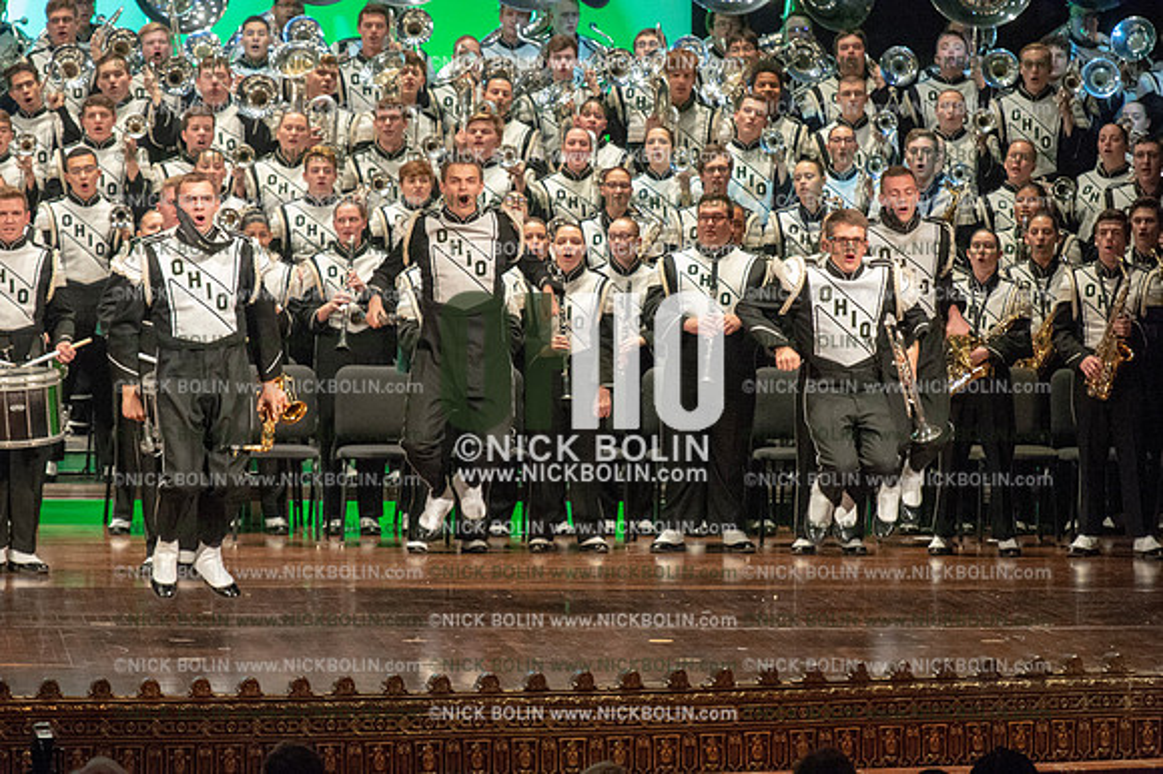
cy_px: 387
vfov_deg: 6.2
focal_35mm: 220
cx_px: 582
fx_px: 7103
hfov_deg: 9.4
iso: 8000
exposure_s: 1/320
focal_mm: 220
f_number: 5.6
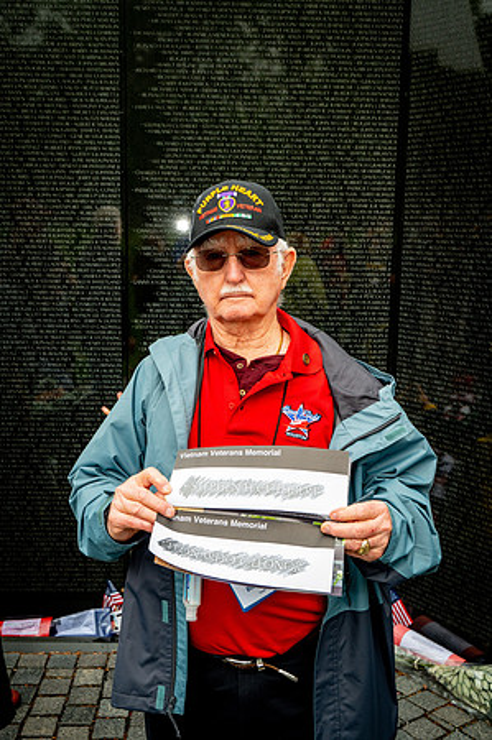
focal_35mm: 40
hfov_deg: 33.3
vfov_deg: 48.5
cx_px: 246
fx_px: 822
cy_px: 370
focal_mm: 40
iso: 800
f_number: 8
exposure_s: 1/640
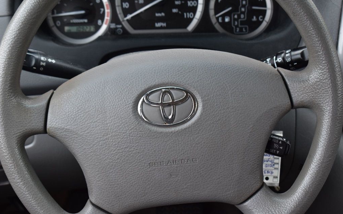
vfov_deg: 18.4
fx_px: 664
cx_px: 172
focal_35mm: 71
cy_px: 101
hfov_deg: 29.0
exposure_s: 1/50
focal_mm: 46
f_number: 8
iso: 400
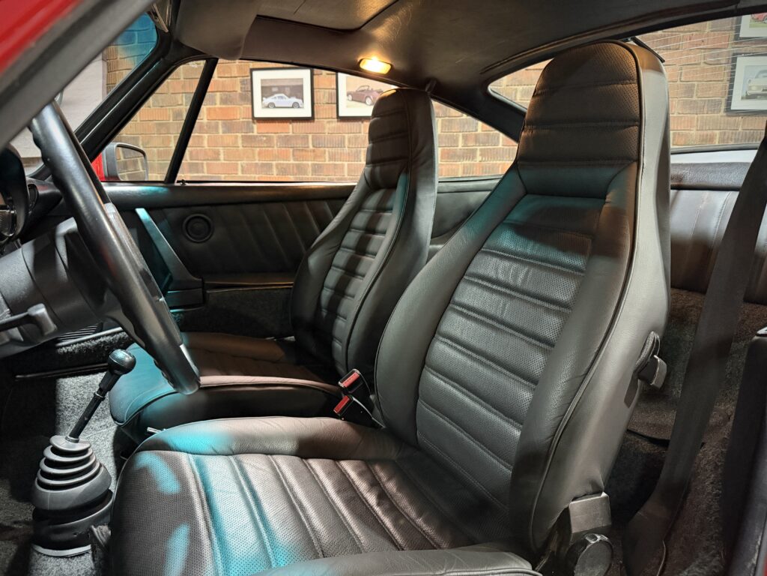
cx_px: 384
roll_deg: +0.1
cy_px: 288
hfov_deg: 71.6
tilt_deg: -11.8
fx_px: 532
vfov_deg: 56.8
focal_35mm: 24
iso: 1000
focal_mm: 6.76
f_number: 1.78
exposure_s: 1/33
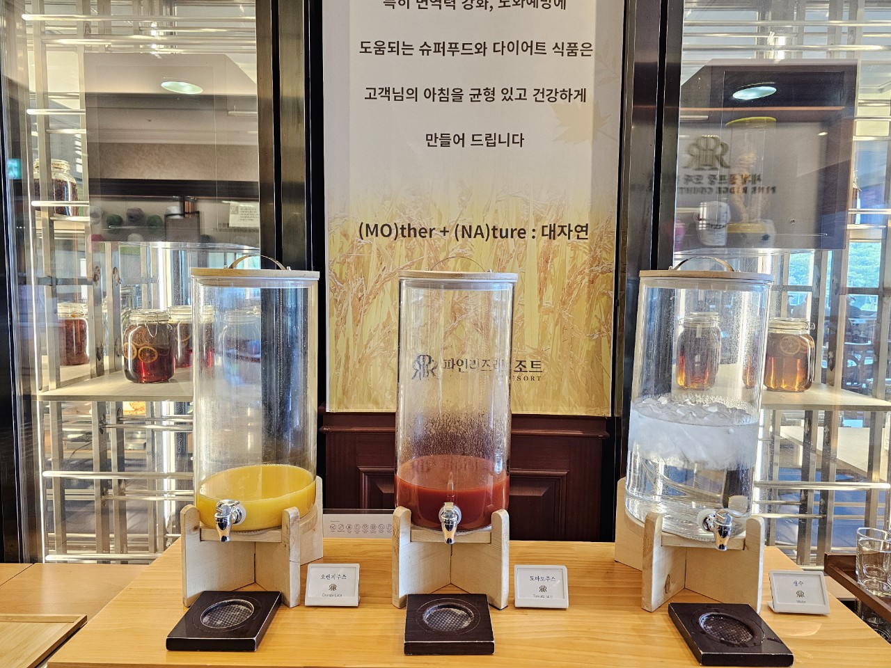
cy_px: 334
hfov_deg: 73.9
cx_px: 446
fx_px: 592
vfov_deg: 58.9
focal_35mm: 23
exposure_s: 1/120
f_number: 1.7
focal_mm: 6.3
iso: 400
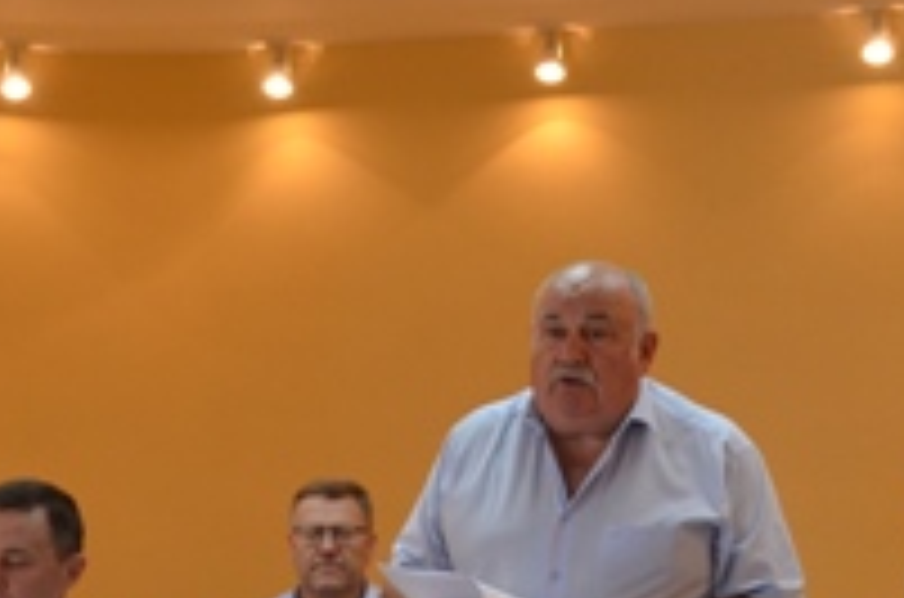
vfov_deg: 15.8
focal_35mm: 86
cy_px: 396
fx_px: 2154
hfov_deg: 23.7
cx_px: 531
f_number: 4
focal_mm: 18
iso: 450
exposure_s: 1/60
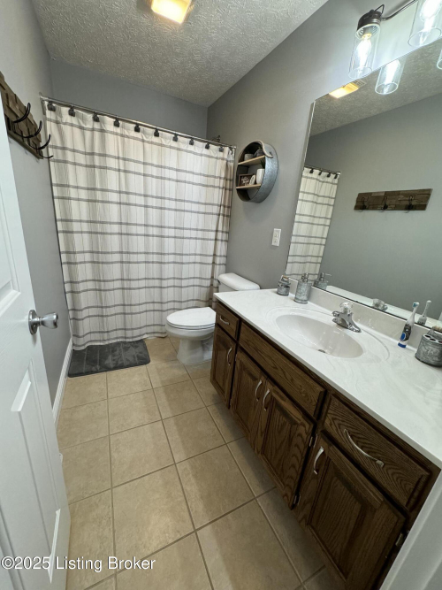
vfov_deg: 102.1
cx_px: 221
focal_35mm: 14
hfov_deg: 85.7
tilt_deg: -17.8
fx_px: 238
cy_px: 295
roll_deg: -3.7
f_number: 2.2
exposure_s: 1/120
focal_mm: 2.22
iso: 250
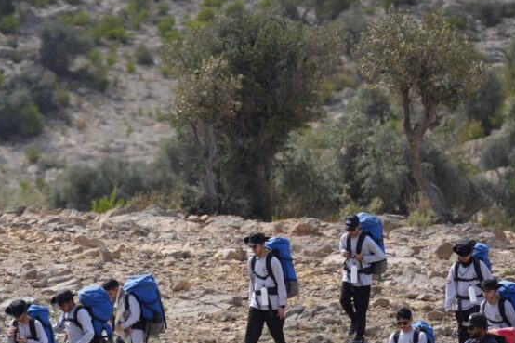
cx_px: 109
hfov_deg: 5.6
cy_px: 303
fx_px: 5291
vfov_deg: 3.7
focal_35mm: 370
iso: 500
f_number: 3.2
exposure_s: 1/8000
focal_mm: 200
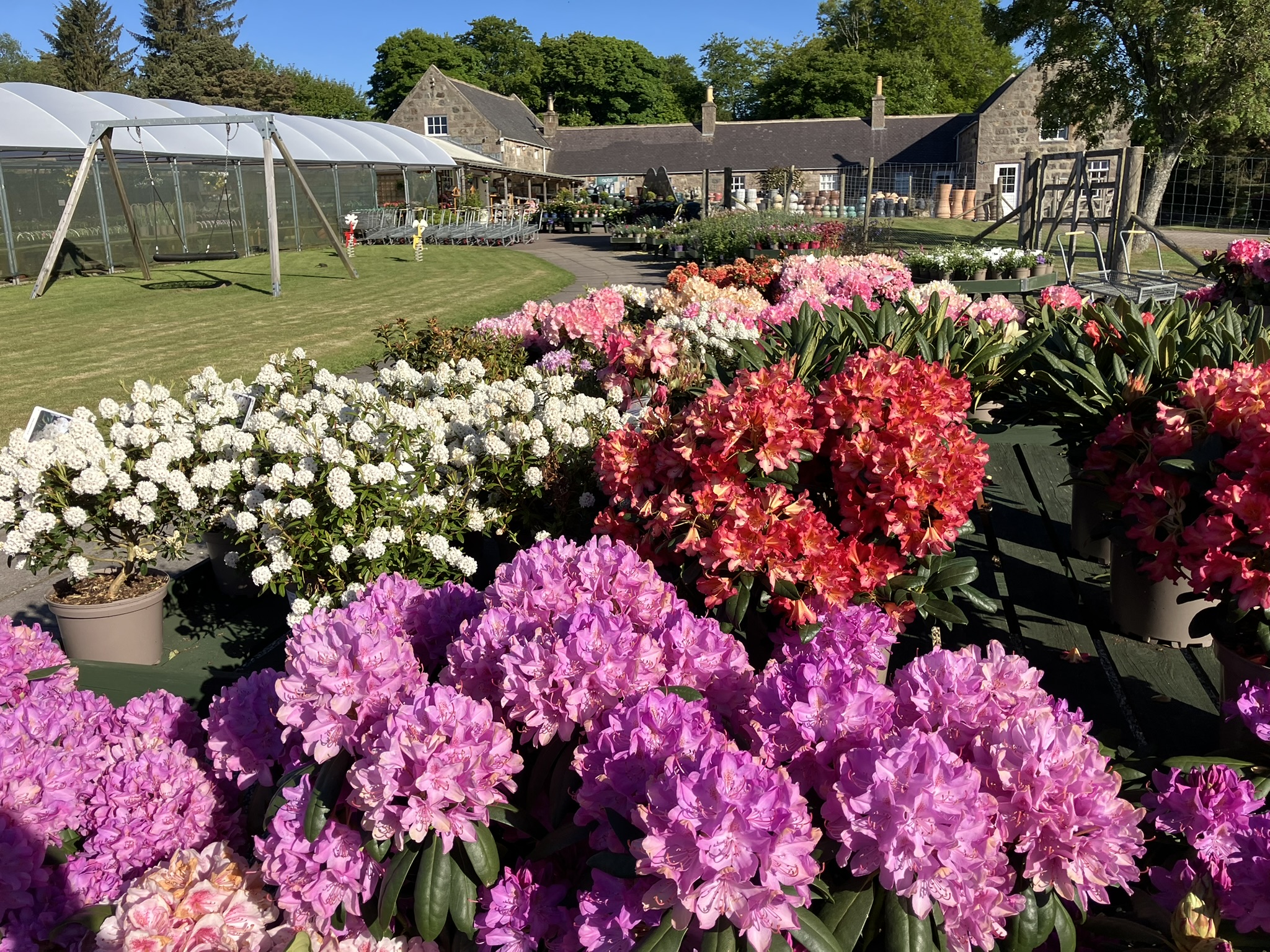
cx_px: 635
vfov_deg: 49.7
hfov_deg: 63.4
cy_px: 476
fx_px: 1027
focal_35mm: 28
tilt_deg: -13.2
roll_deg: +1.2
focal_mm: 3.99
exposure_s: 1/1799
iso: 32
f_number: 1.8
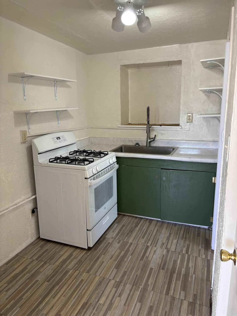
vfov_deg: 67.3
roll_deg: +2.9
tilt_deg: -13.0
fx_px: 237
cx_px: 118
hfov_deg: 53.1
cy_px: 158
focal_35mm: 26
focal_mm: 5.96
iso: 80
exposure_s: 1/60
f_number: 1.6
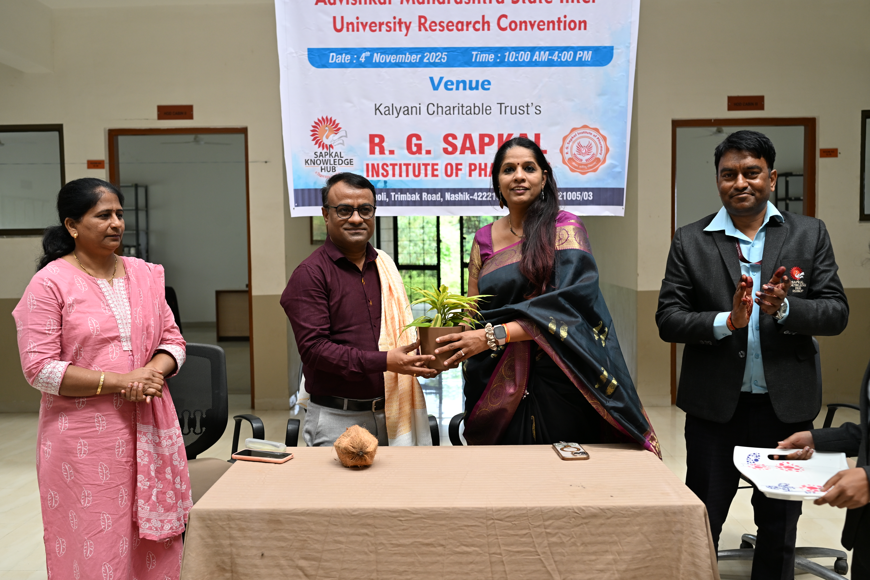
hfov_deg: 54.4
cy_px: 290
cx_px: 435
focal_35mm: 35
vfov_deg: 37.9
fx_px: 846
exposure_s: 1/200
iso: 400
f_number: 4
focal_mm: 35
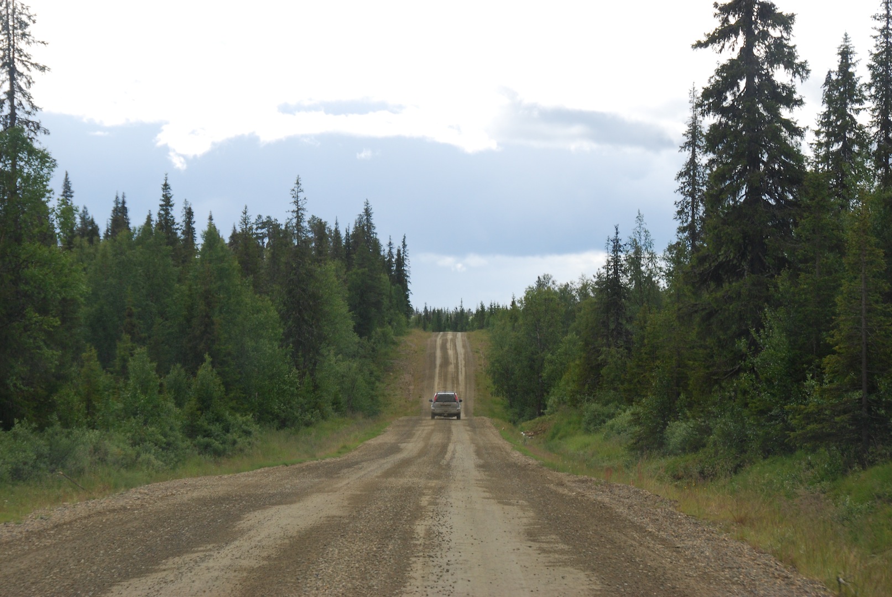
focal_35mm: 112
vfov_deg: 12.2
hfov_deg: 18.2
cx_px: 446
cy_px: 298
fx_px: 2791
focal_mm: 75
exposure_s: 1/400
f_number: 11
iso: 400
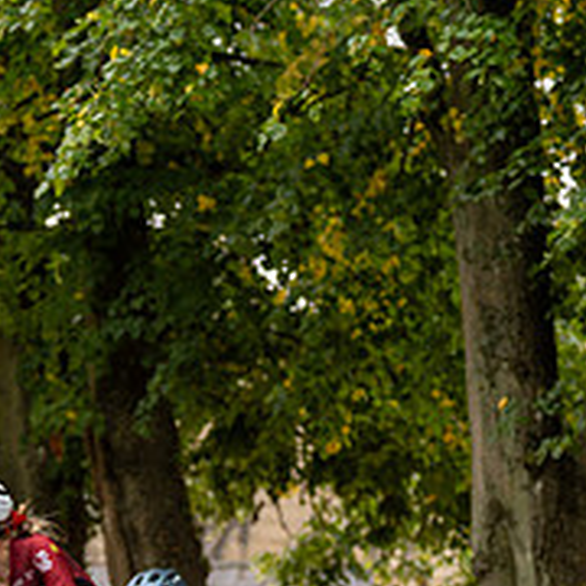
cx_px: 20
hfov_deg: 9.1
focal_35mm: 192
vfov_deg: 9.1
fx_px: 3677
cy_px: 578
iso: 640
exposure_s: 1/800
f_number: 2.8
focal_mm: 70
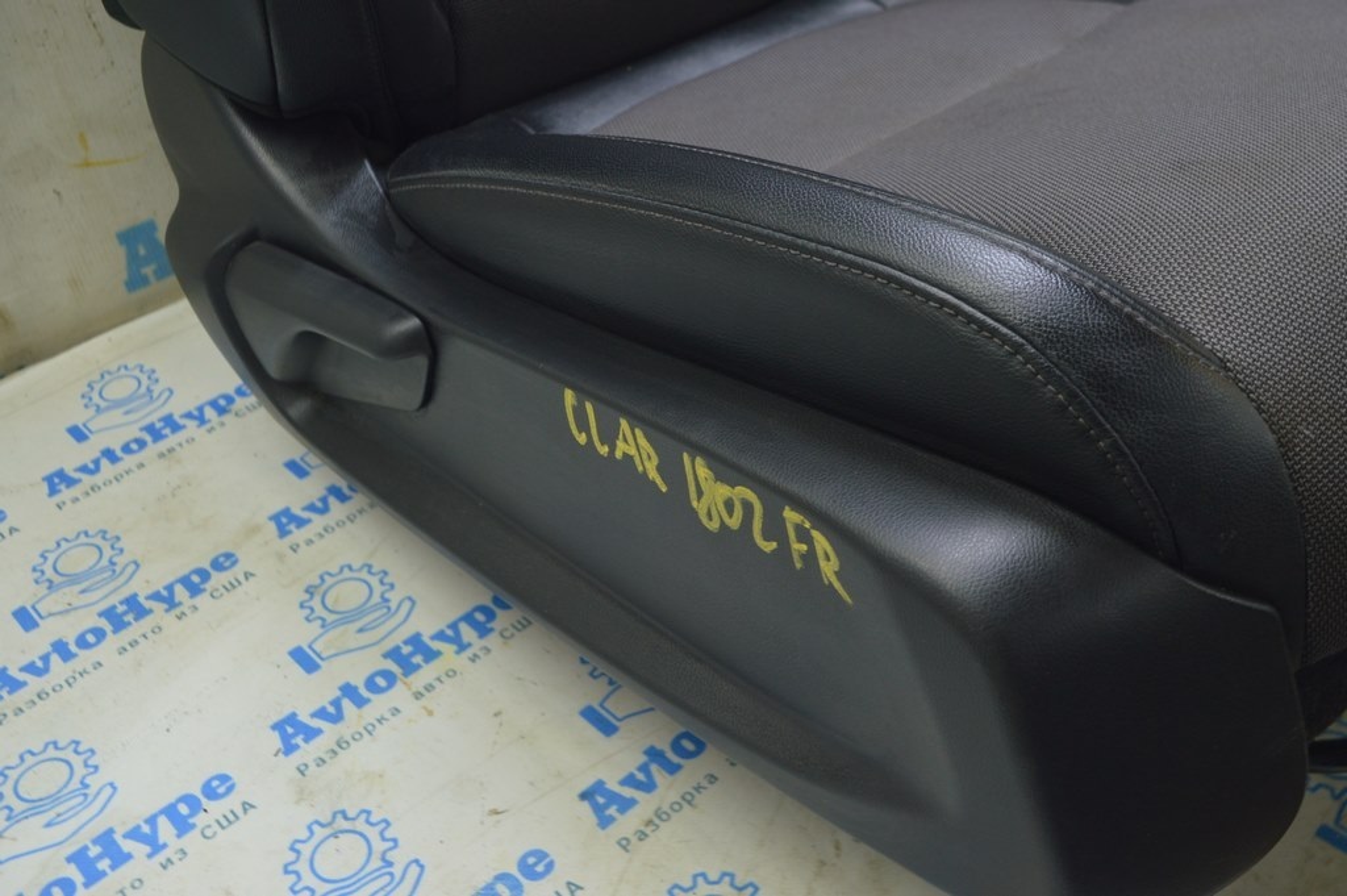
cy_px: 448
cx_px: 674
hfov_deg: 53.2
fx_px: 1346
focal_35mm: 36
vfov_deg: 36.8
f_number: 5.6
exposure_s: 1/20
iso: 400
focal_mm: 24
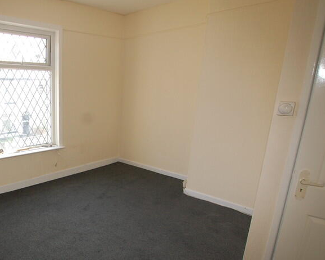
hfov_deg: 62.0
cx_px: 62
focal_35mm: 25
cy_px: 154
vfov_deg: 56.4
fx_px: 241
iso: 400
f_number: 5
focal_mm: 10
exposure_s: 1/100
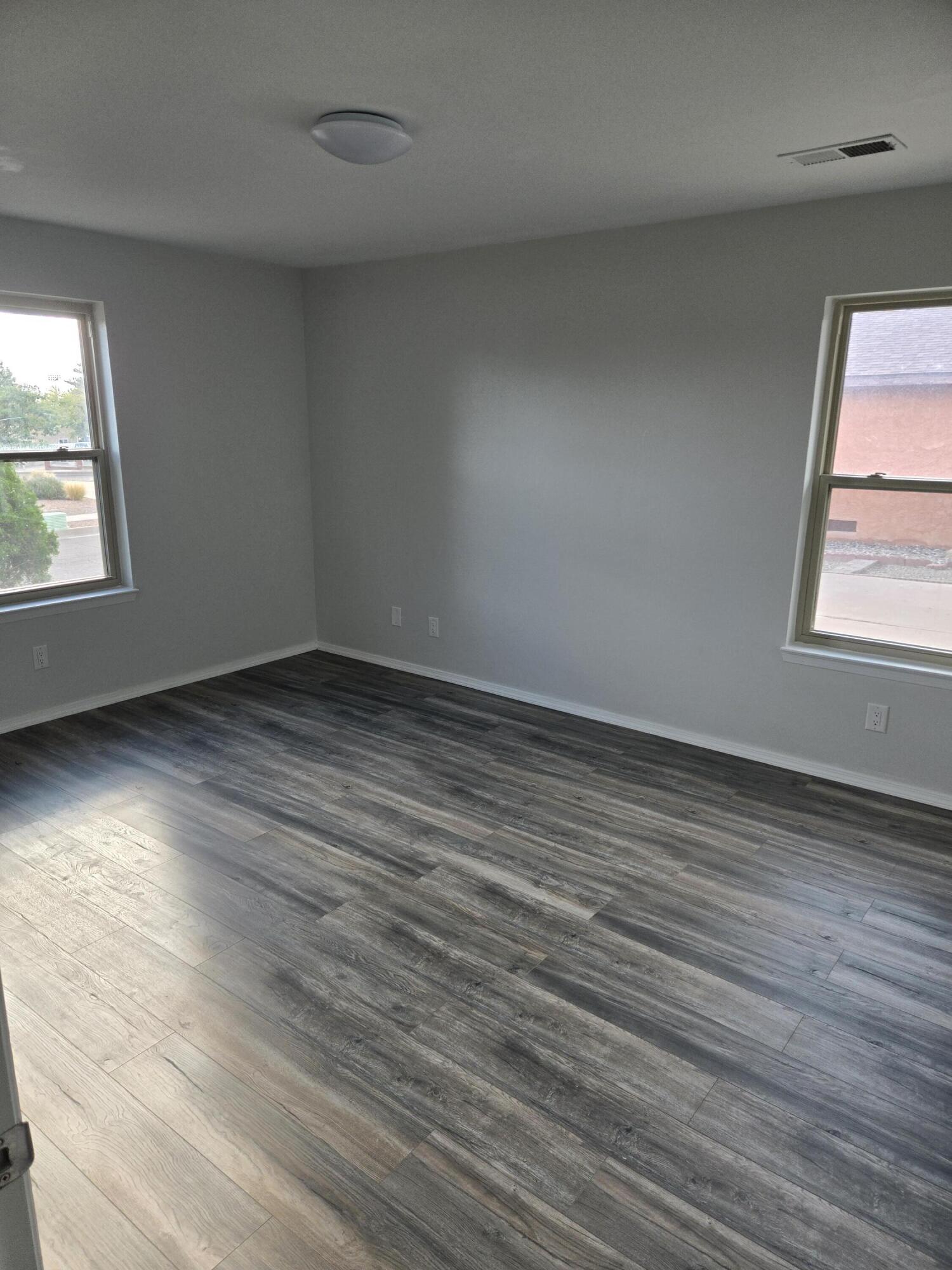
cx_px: 476
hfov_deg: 58.9
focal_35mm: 23
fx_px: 843
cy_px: 635
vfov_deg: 73.9
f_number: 1.8
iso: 80
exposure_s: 1/180
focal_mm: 5.4
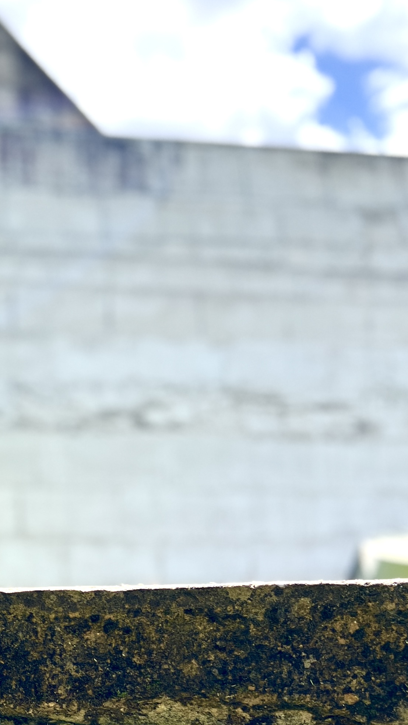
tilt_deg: +6.5
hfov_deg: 19.1
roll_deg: +2.0
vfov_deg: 35.7
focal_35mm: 58
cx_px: -126
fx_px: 1115
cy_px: 485
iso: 50
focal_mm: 5.7
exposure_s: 1/1311
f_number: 1.5
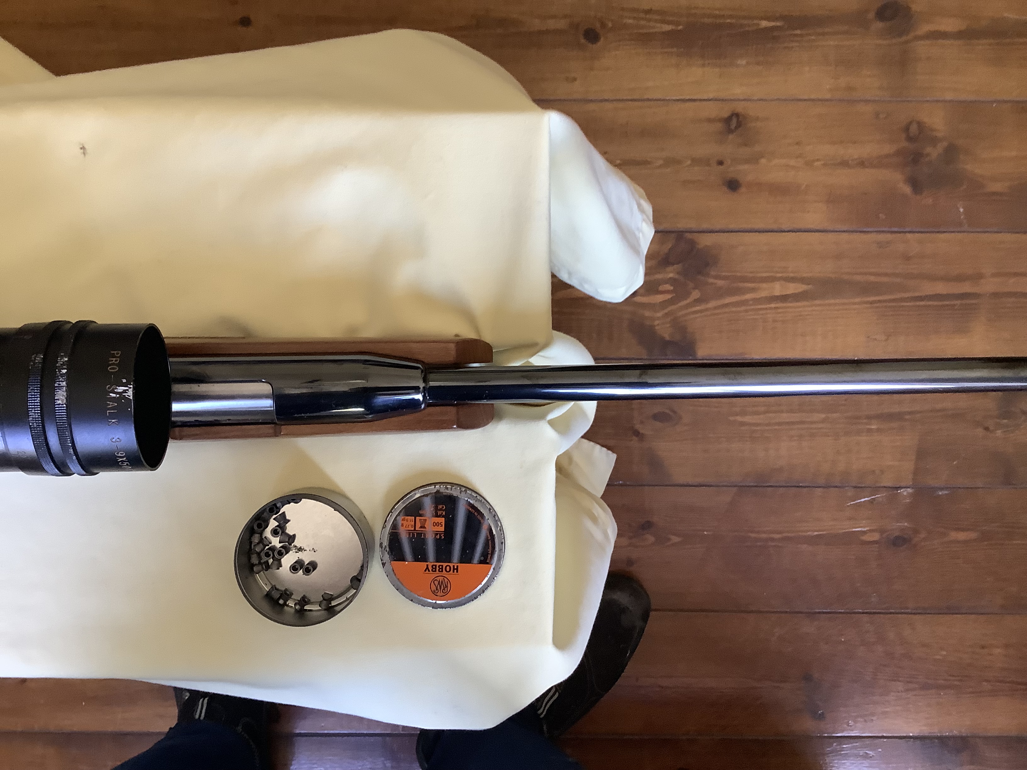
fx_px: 920
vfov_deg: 45.4
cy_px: 385
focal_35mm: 31
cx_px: 514
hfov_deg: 58.4
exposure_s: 1/50
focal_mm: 3.3
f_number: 2.4
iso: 200
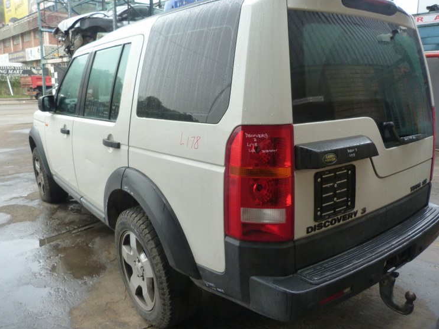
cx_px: 213
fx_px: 342
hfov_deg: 65.3
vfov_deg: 51.3
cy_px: 152
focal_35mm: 27
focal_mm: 4.5
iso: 200
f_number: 2.8
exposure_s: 1/60
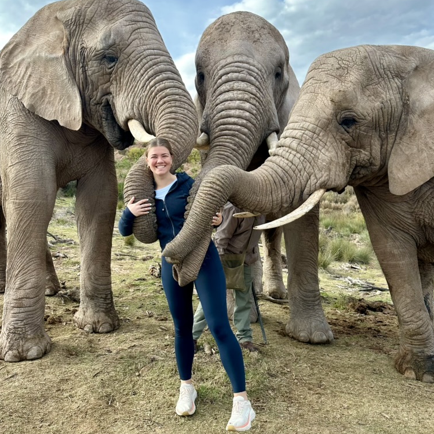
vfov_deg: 55.5
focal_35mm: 29
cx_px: 220
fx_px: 411
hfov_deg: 55.6
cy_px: 196
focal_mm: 6.86
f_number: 1.78
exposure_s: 1/1495
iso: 80
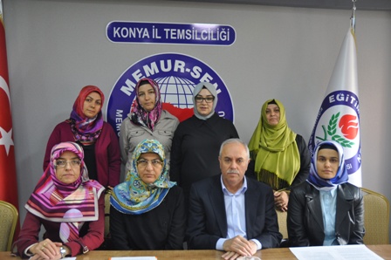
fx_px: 391
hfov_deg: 53.2
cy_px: 130
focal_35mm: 36
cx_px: 196
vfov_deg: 36.8
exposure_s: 1/60
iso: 640
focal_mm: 24
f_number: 4
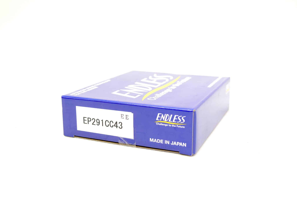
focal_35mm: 45
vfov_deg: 29.9
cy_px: 99
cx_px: 148
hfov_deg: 43.6
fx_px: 371
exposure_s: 1/125
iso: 400
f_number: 5.6
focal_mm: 30
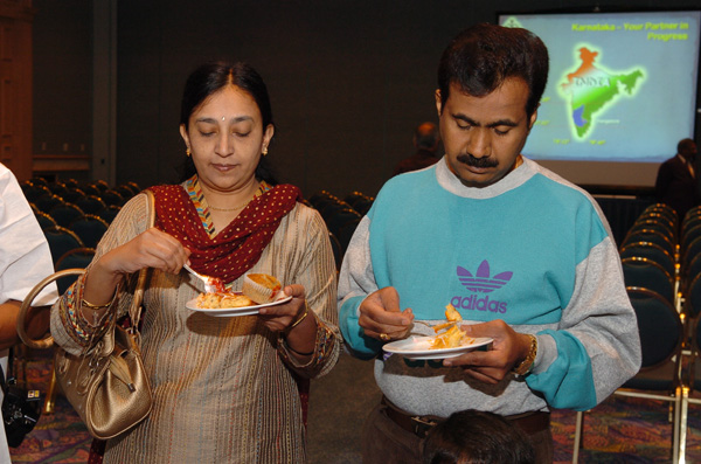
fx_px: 1020
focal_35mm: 52
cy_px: 232
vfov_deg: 25.6
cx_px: 350
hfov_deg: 37.9
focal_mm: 35
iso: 400
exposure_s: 1/15
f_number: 5
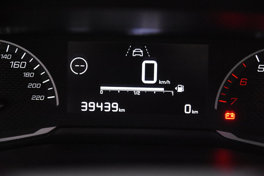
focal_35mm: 105
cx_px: 132
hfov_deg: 19.5
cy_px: 88
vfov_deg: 13.0
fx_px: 770
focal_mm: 70
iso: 10000
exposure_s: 1/125
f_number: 4
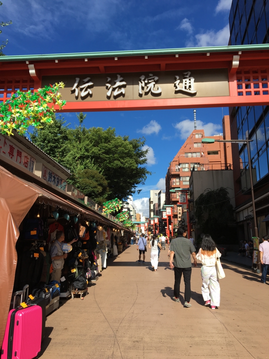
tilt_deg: +10.4
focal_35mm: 29
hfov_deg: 48.2
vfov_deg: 61.7
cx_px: 134
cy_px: 180
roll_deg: -1.4
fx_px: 300
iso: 25
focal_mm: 4.15
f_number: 2.2
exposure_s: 1/1637
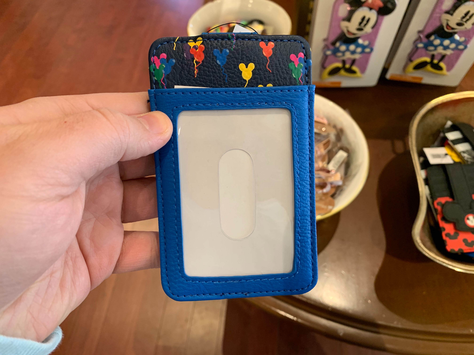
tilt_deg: -56.0
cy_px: 178
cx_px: 237
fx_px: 356
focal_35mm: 26
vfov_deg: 53.1
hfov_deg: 67.3
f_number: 1.8
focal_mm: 4.25
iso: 200
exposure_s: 1/60
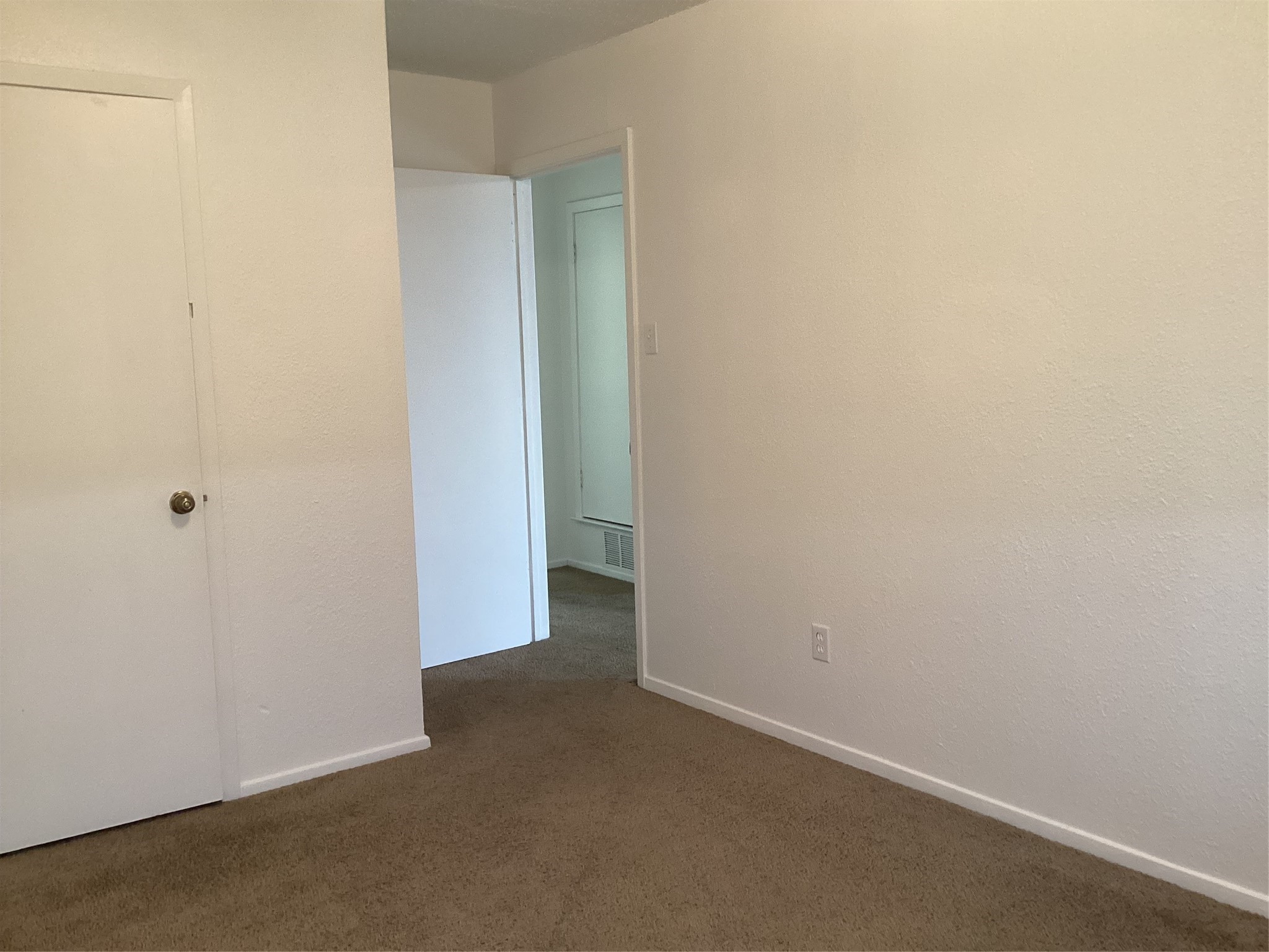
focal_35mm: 31
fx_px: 1136
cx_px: 634
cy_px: 476
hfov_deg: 58.4
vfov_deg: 45.4
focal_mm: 3.3
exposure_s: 1/60
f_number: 2.4
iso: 160
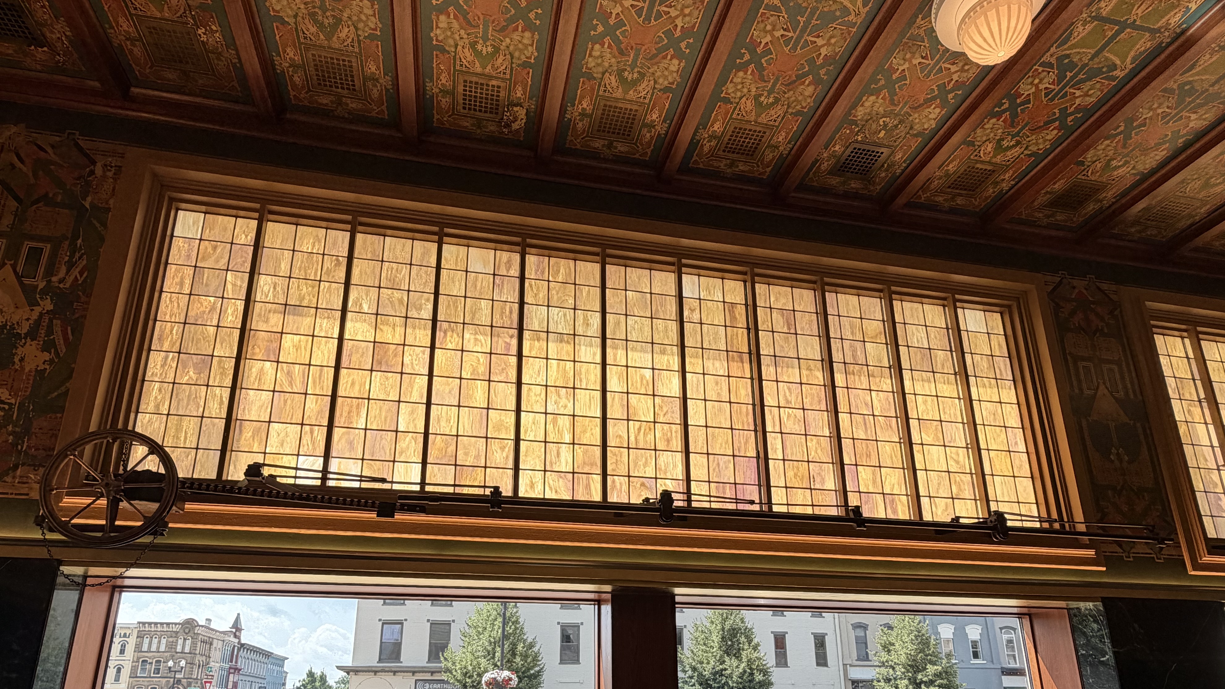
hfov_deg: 81.2
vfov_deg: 49.8
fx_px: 715
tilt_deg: +16.1
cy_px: 501
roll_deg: -0.1
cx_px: 596
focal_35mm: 22
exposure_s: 1/502
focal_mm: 2.22
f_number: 2.2
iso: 64
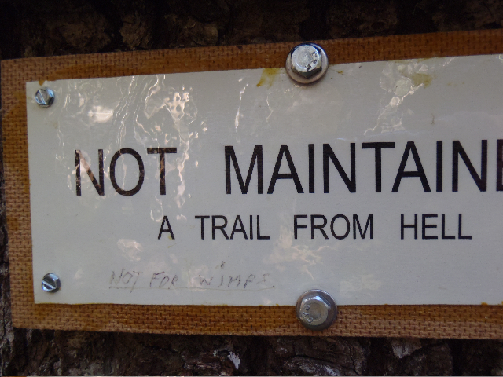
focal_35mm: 37
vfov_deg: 38.7
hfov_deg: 50.1
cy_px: 188
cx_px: 252
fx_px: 538
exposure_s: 1/25
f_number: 4.7
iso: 200
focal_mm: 6.64
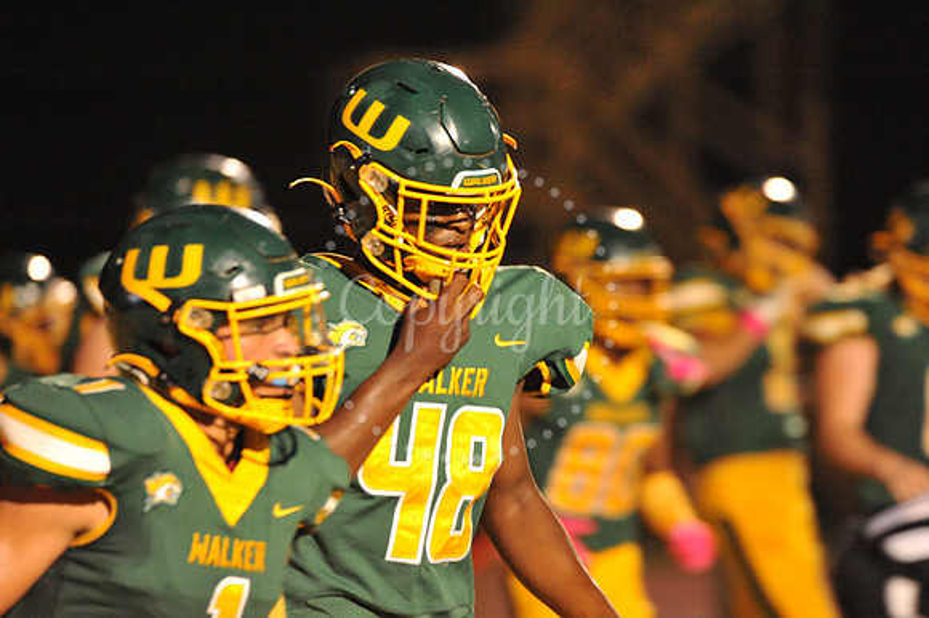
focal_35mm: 450
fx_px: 11605
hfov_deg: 4.6
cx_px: 464
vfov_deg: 3.1
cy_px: 309
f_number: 6.3
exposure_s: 1/160
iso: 6400
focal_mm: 450
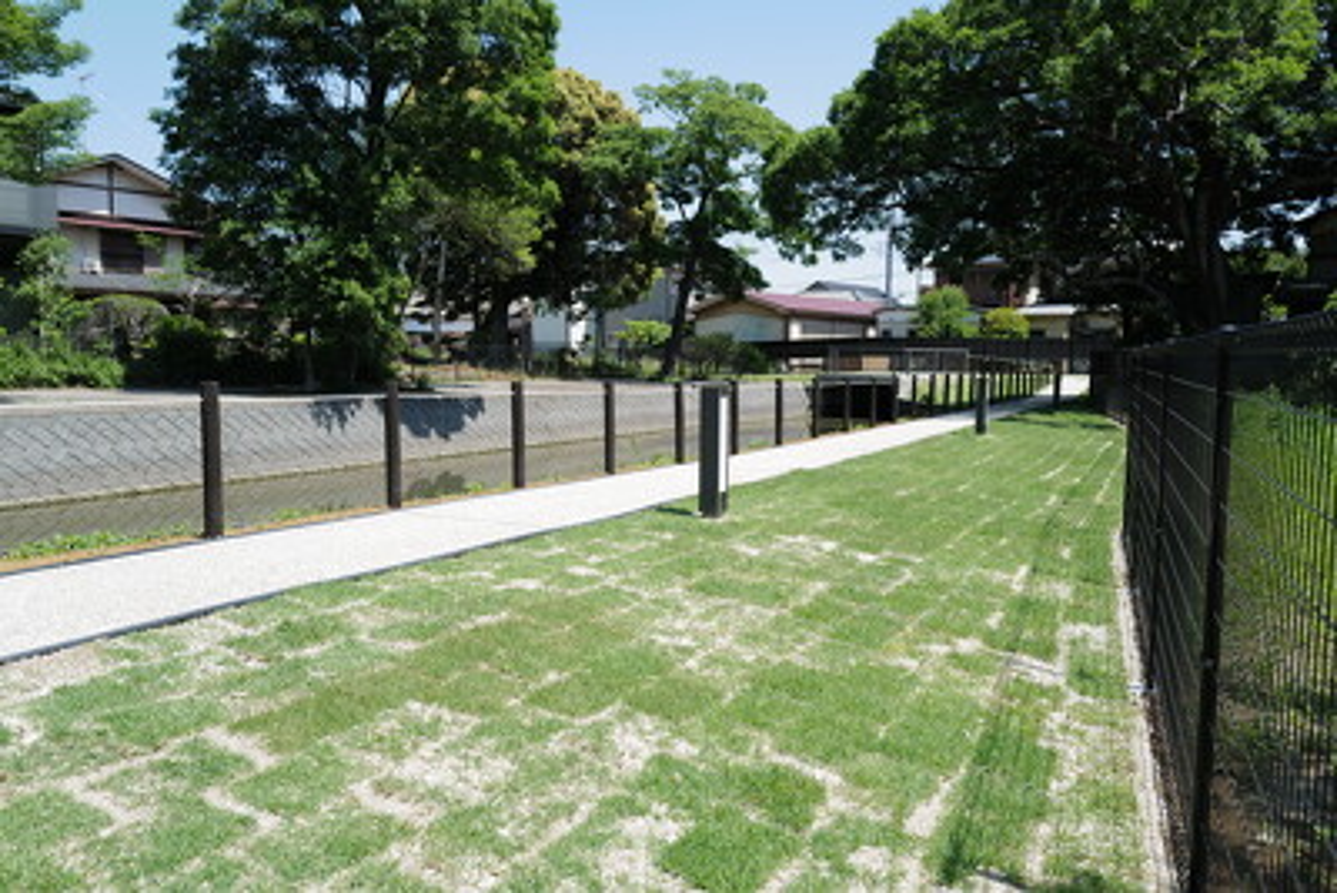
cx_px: 668
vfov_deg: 46.4
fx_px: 1040
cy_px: 446
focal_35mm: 28
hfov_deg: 65.5
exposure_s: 1/400
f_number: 4.5
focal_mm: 28
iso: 100
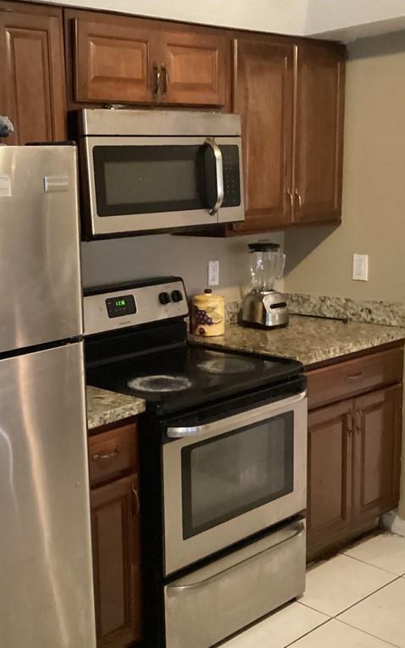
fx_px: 777
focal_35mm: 44
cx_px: 81
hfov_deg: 28.6
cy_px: 324
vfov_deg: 45.3
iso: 800
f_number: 2.4
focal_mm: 3.3
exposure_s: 1/24
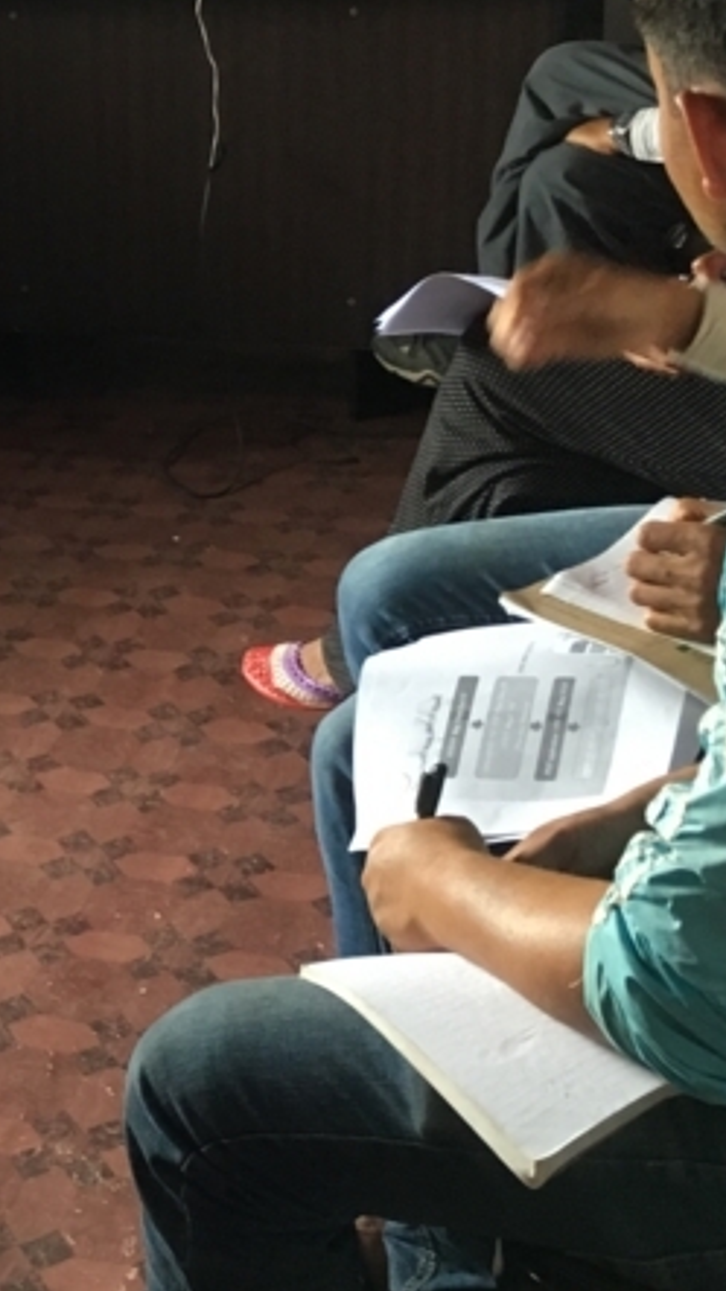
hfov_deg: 15.4
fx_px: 2500
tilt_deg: -19.9
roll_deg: +4.8
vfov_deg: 28.9
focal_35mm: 73
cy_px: 475
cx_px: -332
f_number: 2.2
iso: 160
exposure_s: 1/33
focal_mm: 4.15
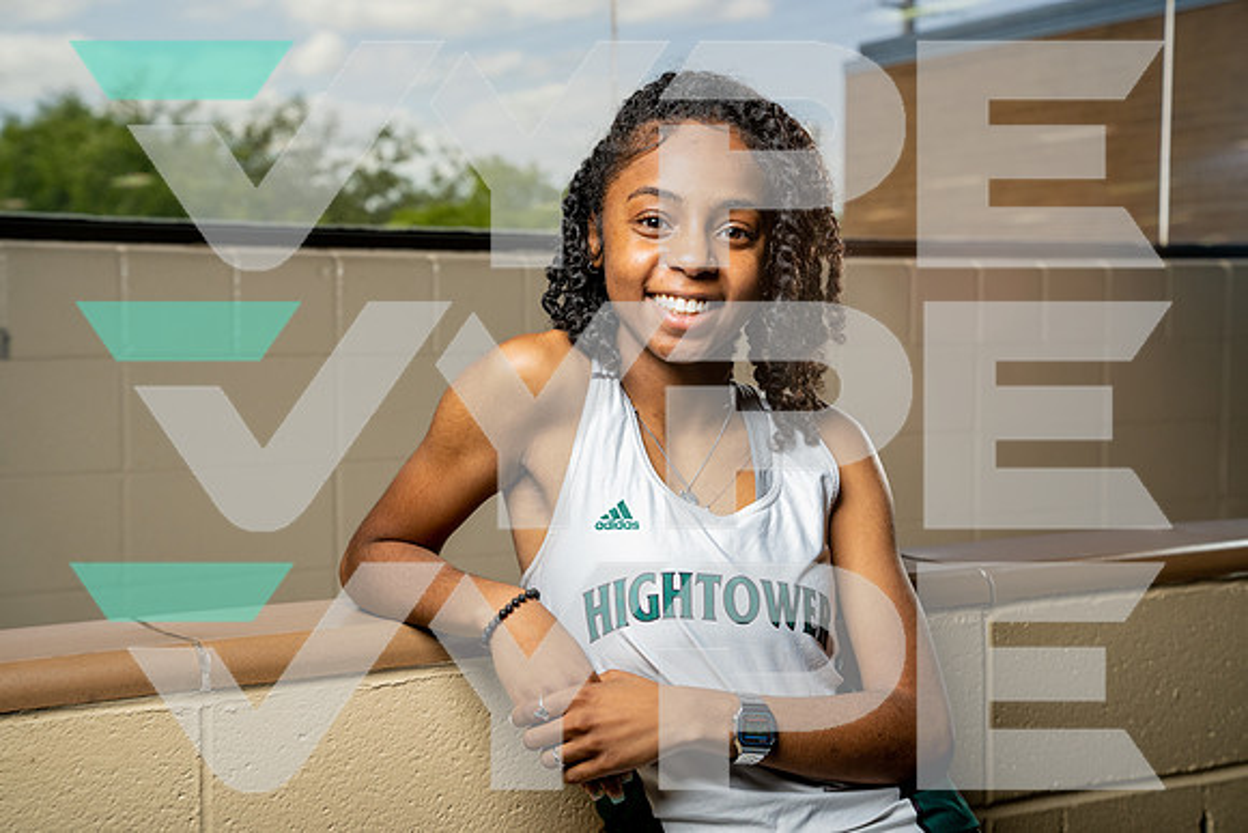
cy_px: 416
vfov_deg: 24.2
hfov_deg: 35.6
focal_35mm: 56
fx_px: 1942
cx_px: 624
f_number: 5.6
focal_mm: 56
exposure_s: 1/250
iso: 800
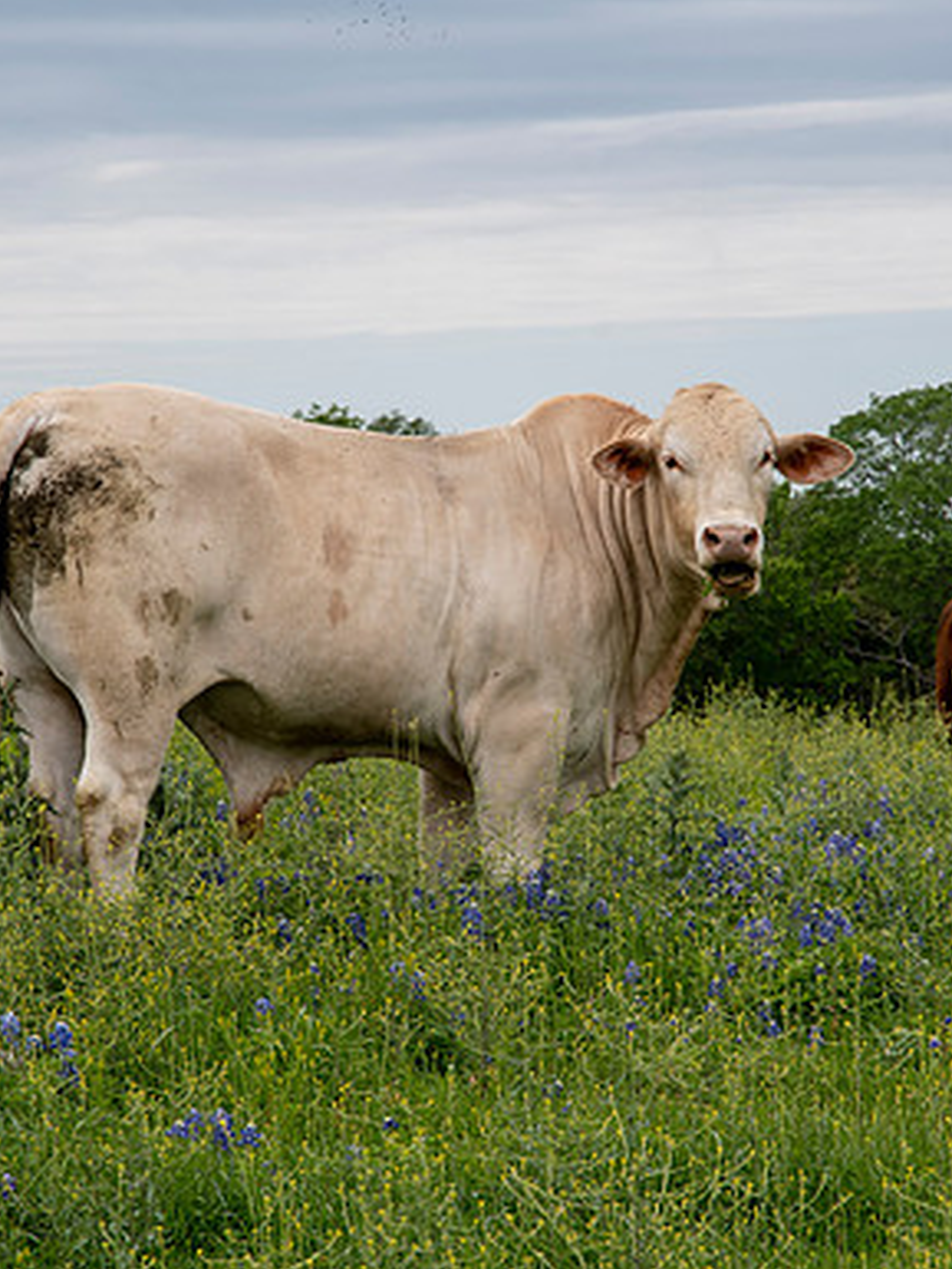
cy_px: 634
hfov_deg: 8.5
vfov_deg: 11.4
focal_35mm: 174
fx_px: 6377
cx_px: 550
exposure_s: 1/250
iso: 200
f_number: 10
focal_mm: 80
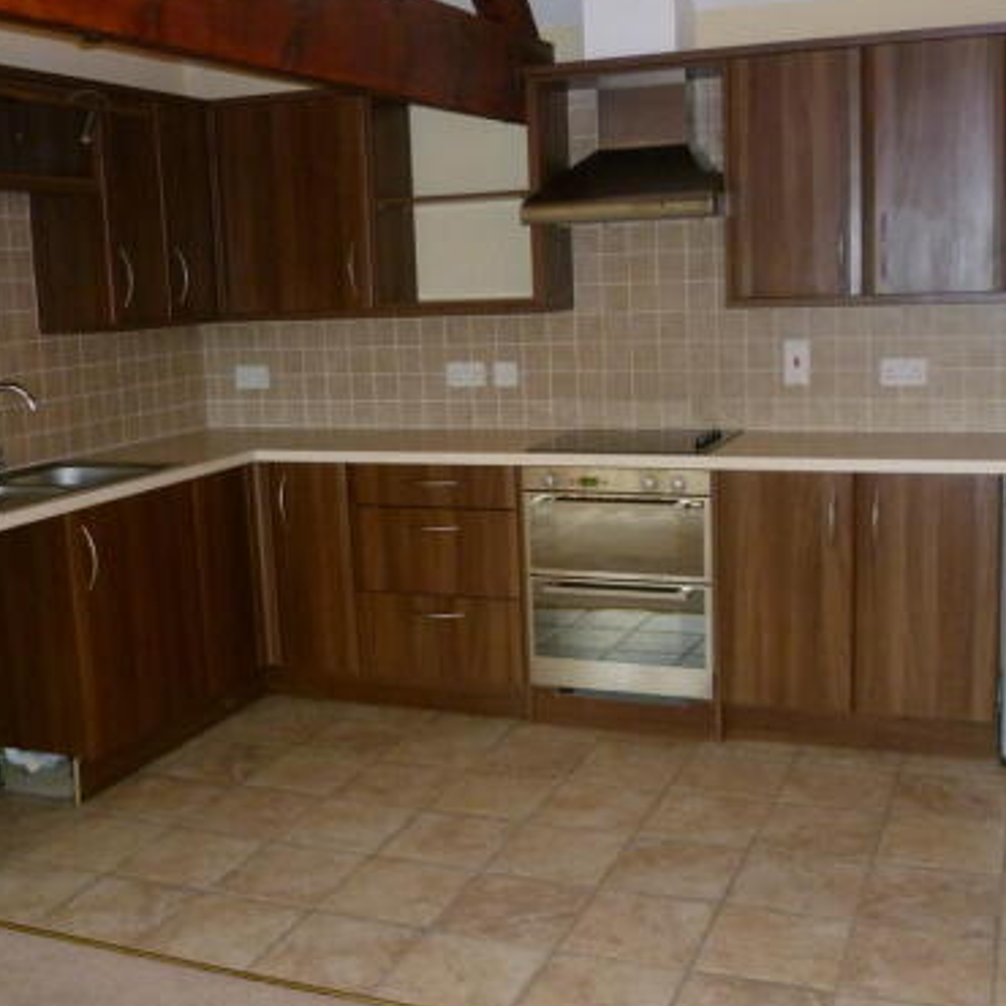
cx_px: 518
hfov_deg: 42.8
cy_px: 488
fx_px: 1282
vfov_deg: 42.8
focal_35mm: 39
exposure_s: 1/30
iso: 320
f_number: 2.8
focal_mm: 5
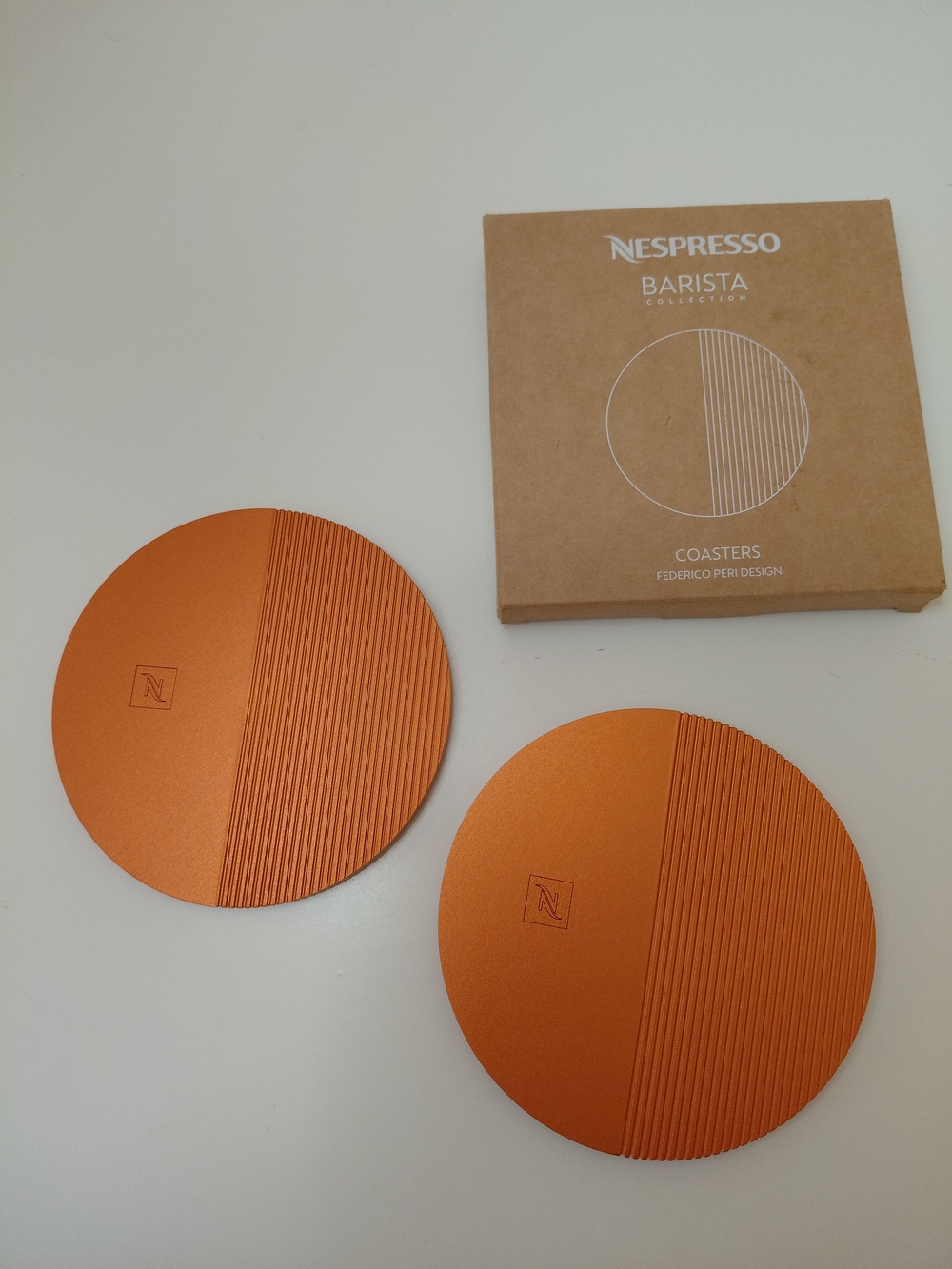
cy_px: 634
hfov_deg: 54.9
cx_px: 476
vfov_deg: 69.4
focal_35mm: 25
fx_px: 917
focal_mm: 4.69
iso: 125
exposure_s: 1/120
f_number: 1.8
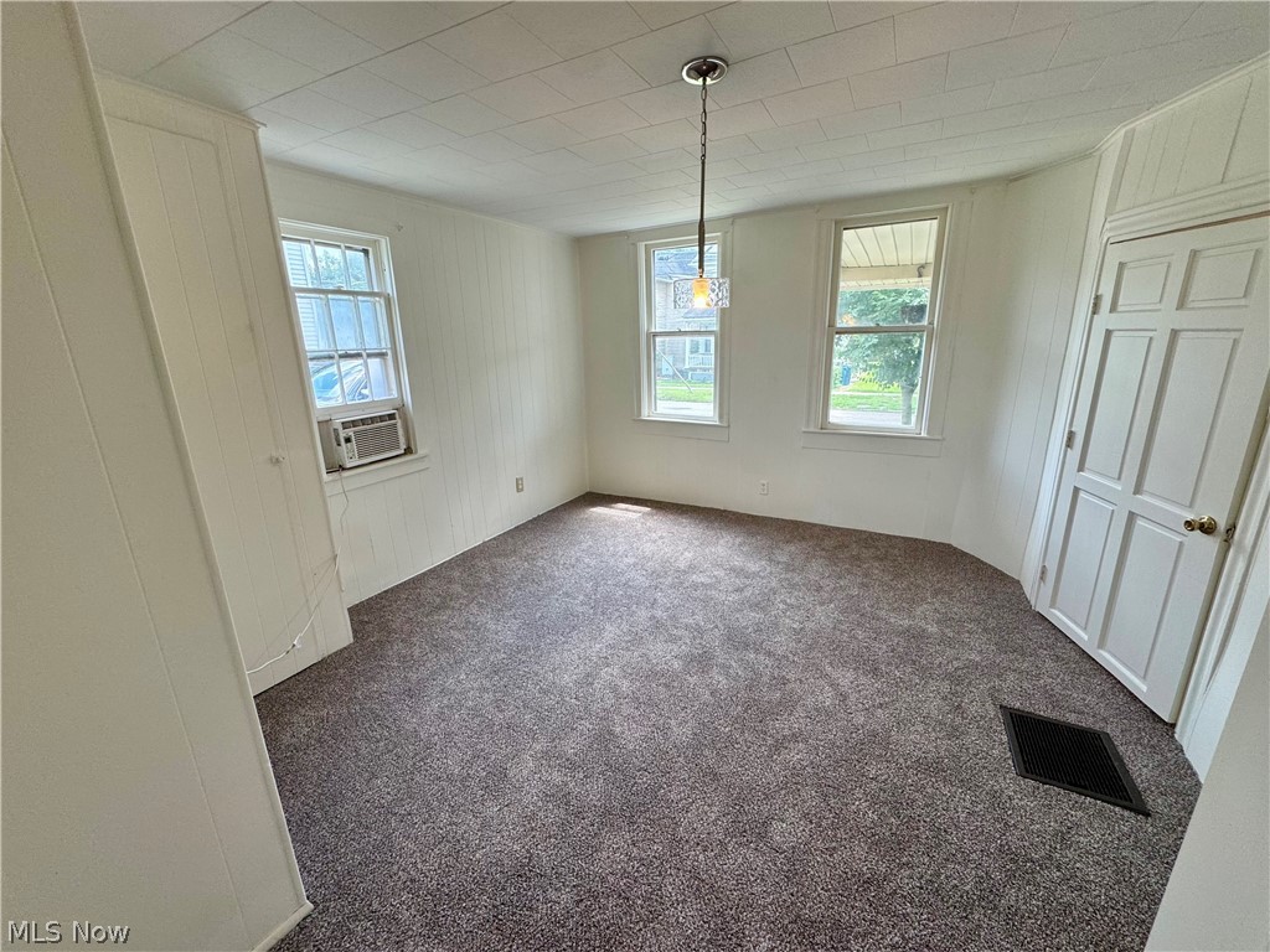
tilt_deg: -15.4
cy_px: 476
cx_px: 635
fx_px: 514
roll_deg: -0.2
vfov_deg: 85.7
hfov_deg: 102.1
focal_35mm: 14
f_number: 2.2
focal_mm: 2.22
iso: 100
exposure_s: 1/120
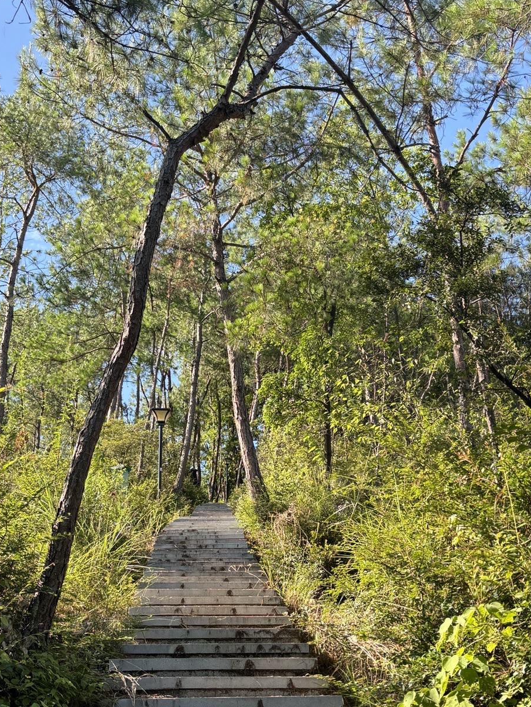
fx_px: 879
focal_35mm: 43
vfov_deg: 43.7
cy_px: 412
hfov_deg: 33.6
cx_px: 234
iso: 50
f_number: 1.6
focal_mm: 5.96
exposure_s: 1/464
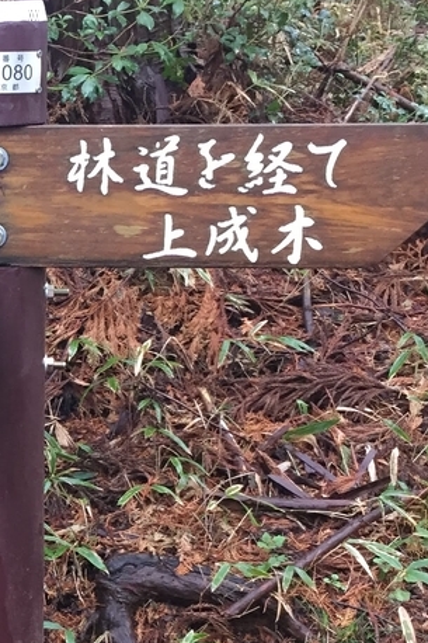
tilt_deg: -17.5
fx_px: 1410
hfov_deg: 16.4
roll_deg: +2.0
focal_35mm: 79
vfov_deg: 25.2
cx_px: -115
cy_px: 515
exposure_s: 1/30
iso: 100
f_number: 2.2
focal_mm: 4.15
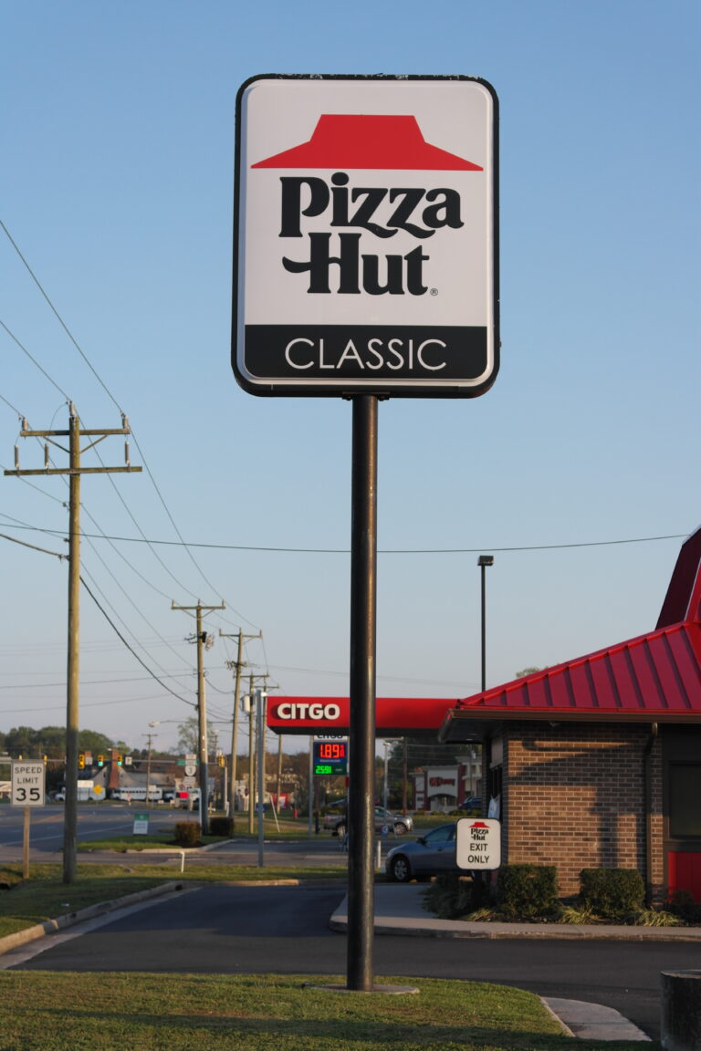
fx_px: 2249
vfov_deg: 26.3
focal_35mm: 77
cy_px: 526
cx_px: 350
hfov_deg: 17.7
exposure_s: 1/200
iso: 100
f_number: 6.3
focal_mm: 50
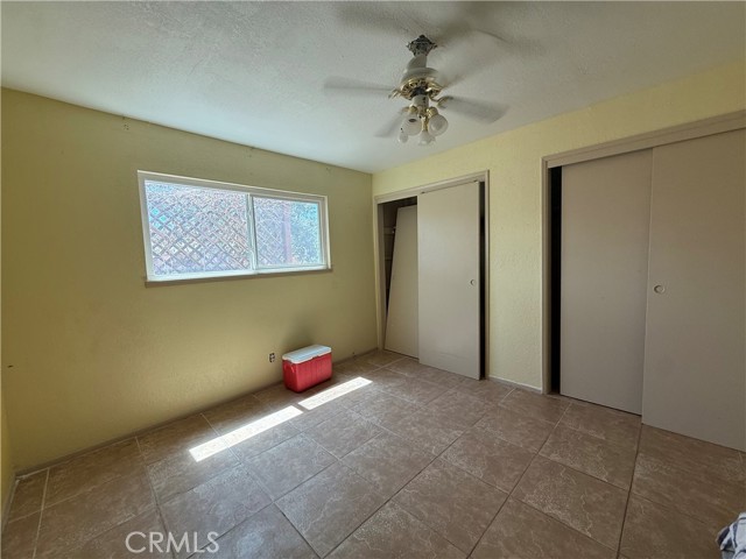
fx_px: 302
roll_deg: +1.8
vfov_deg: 85.7
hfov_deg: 102.1
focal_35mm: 14
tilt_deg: -4.1
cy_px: 280
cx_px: 373
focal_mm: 2.22
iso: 80
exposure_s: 1/99
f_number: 2.2
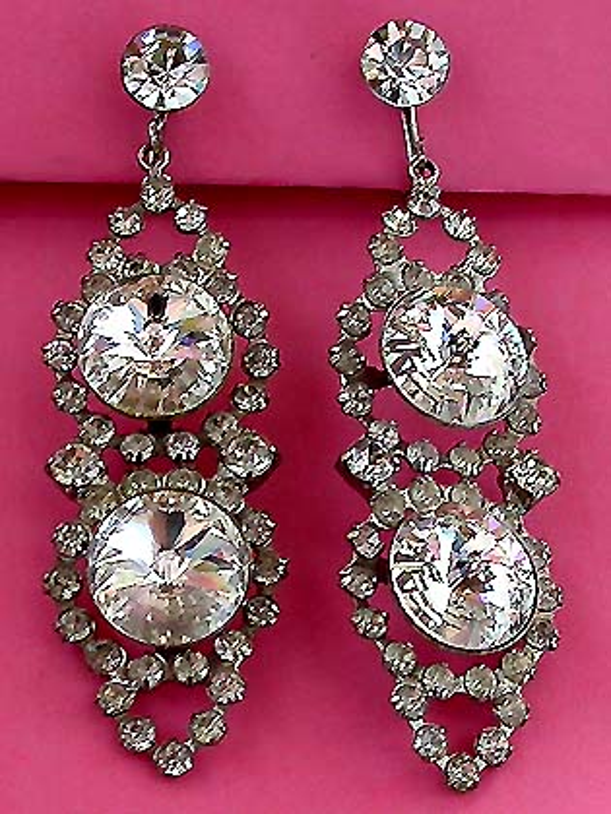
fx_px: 894
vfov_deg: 49.0
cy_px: 407
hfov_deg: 37.7
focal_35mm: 38
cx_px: 306
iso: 100
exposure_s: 1/11.2
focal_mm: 7.85
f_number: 2.6
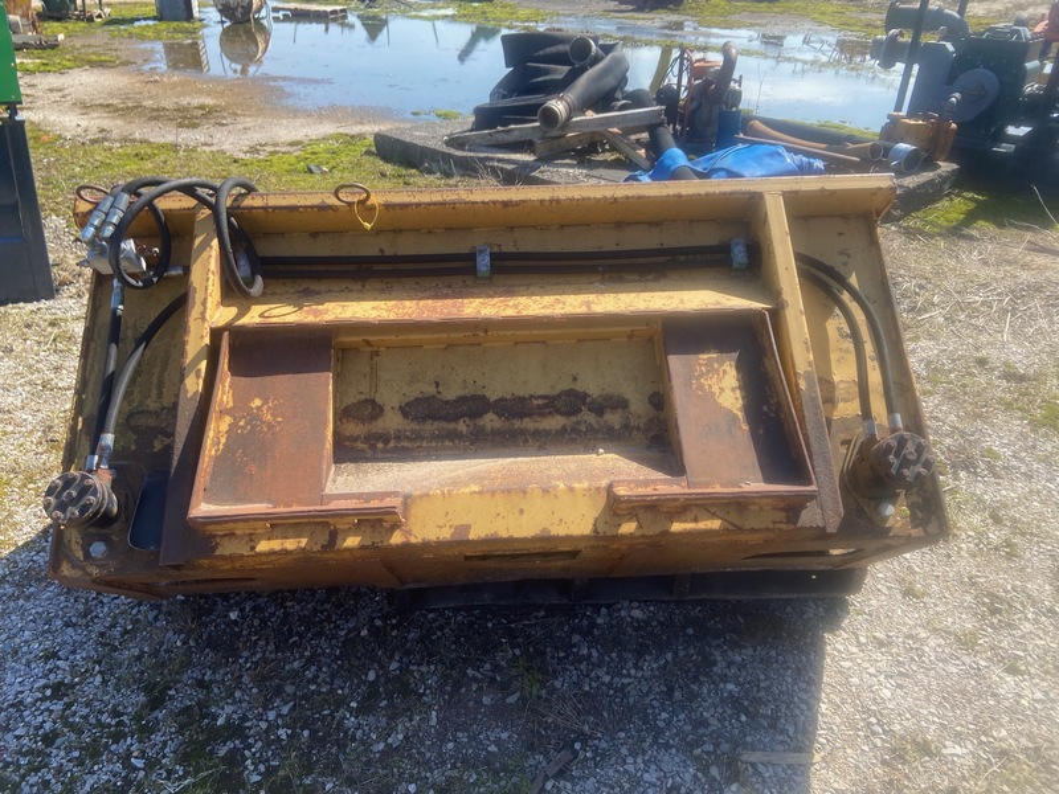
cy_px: 397
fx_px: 795
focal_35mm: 26
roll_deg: -0.9
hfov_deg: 67.3
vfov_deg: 53.1
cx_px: 530
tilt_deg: -31.8
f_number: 1.8
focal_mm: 4.25
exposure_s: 1/942
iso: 32
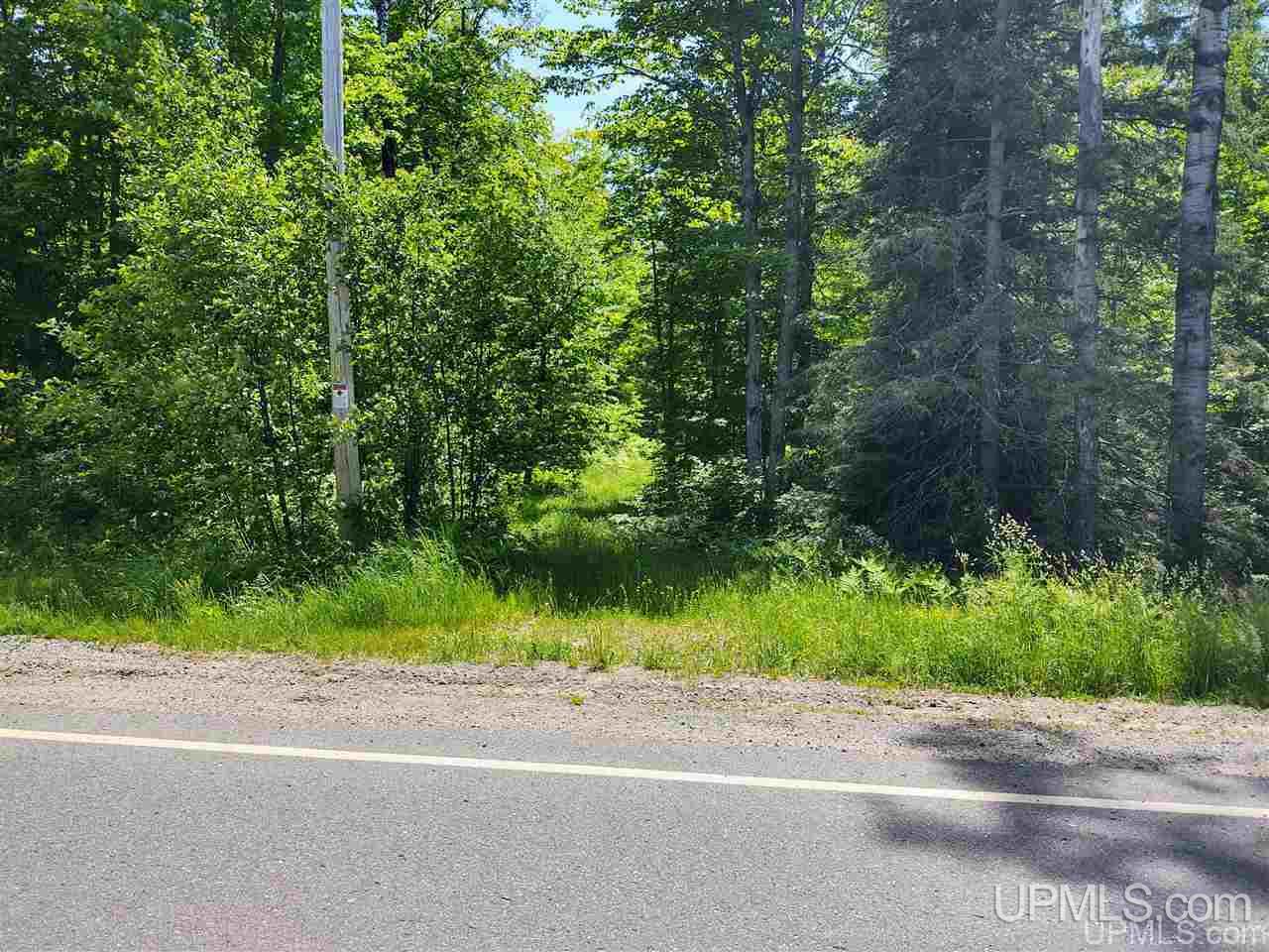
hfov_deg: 65.3
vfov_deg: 51.4
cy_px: 476
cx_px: 634
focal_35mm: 27
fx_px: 990
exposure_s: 1/1783
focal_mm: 4.75
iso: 100
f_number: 1.7
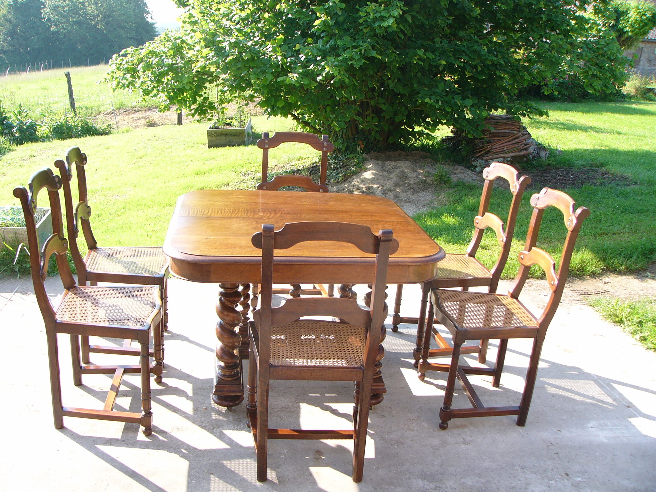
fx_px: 682
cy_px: 246
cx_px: 328
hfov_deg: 51.4
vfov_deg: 39.7
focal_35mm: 36
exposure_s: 1/100
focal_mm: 6
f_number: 3.7
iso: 50
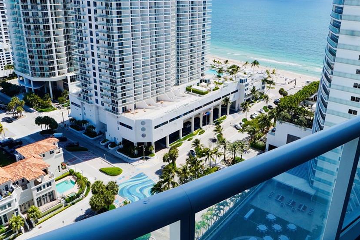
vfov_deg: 44.6
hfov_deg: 63.4
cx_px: 205
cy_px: 95
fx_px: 290
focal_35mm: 29
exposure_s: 1/200
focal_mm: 10
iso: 100
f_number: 10
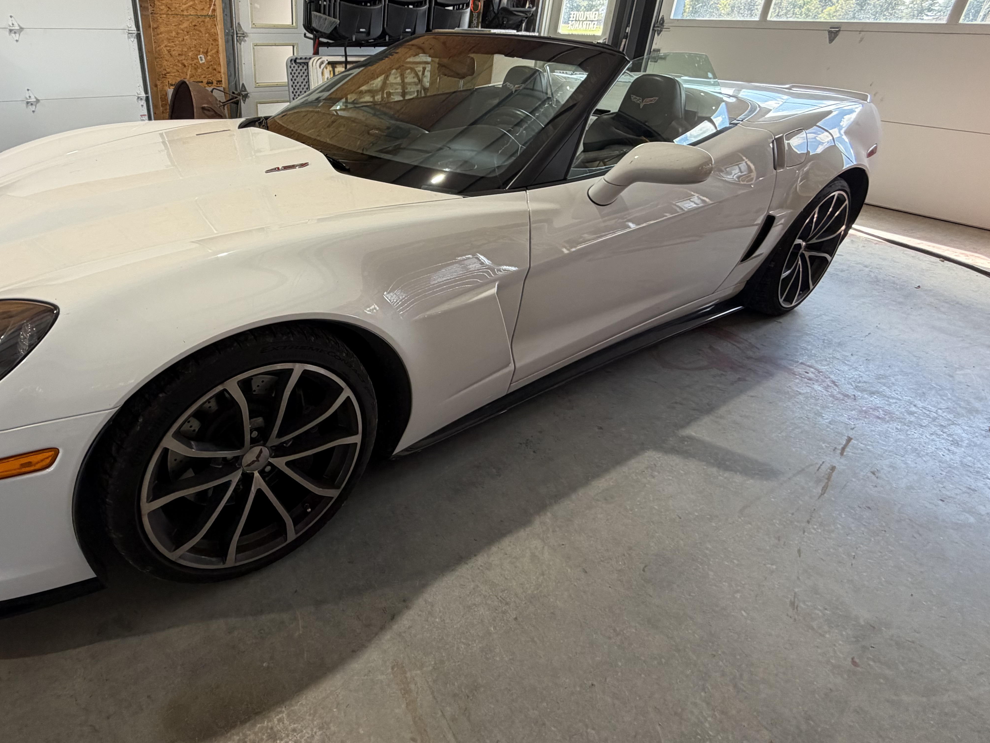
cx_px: 365
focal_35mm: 20
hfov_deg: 80.1
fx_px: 572
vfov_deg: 65.4
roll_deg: -0.9
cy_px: 303
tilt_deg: -25.6
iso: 160
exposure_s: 1/121
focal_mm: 2.22
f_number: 2.2
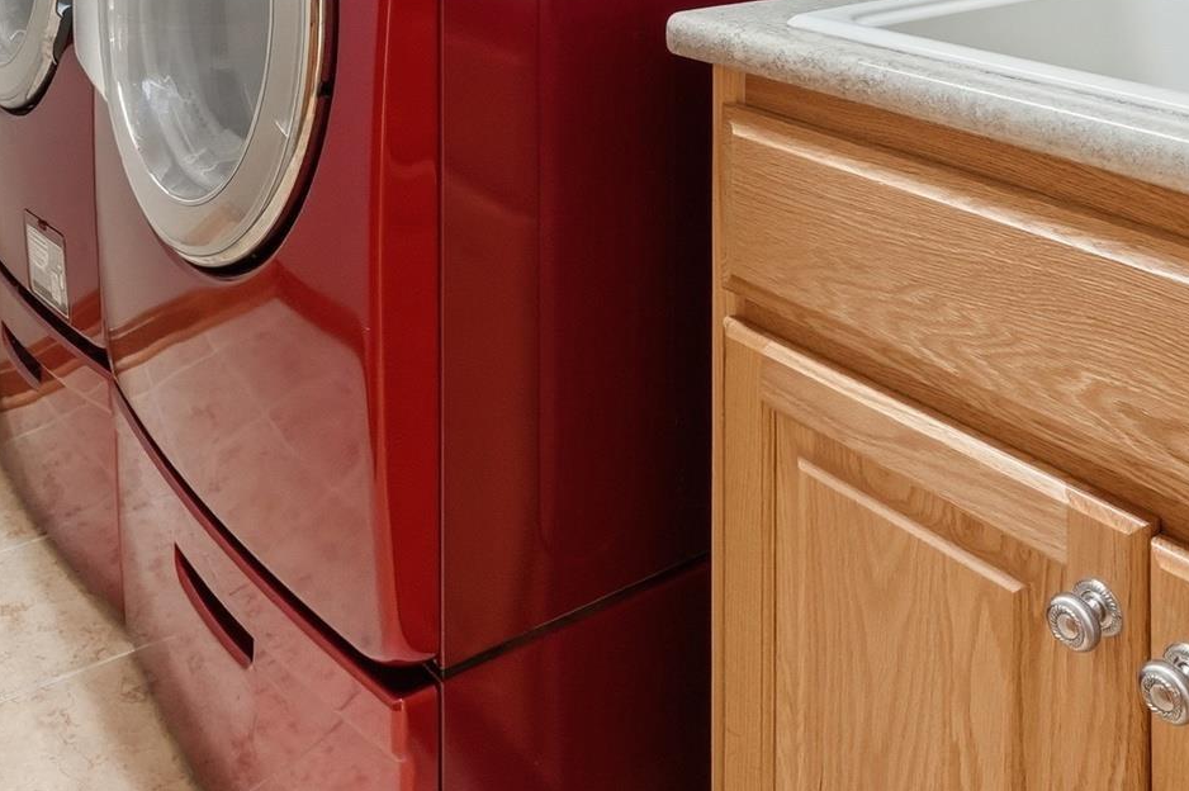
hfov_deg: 47.9
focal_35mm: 40
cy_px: -220
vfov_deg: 28.0
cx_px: 425
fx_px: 1320
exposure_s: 1/1000
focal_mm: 10
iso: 800
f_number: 4
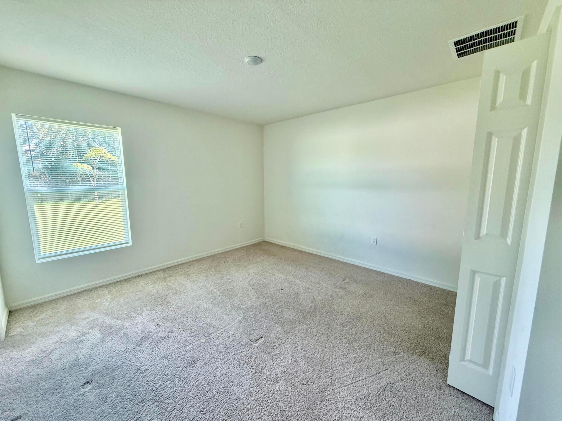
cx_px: 281
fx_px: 227
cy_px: 210
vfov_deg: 85.7
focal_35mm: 14
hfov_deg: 102.1
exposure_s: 1/73
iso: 400
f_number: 2.2
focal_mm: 2.22
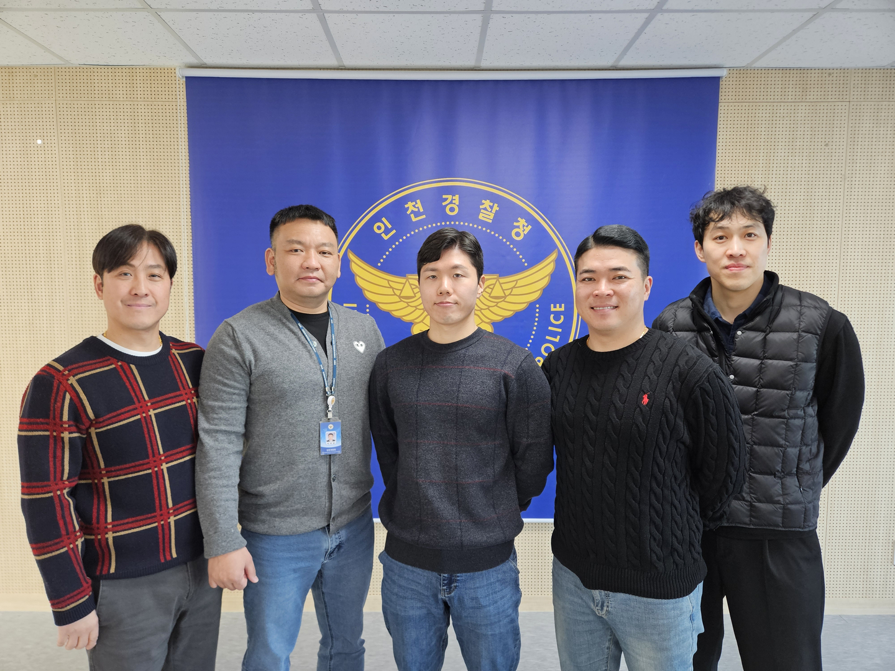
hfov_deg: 73.9
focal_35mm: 23
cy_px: 336
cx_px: 448
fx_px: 595
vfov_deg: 58.9
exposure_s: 1/170
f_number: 1.8
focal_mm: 5.4
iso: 200
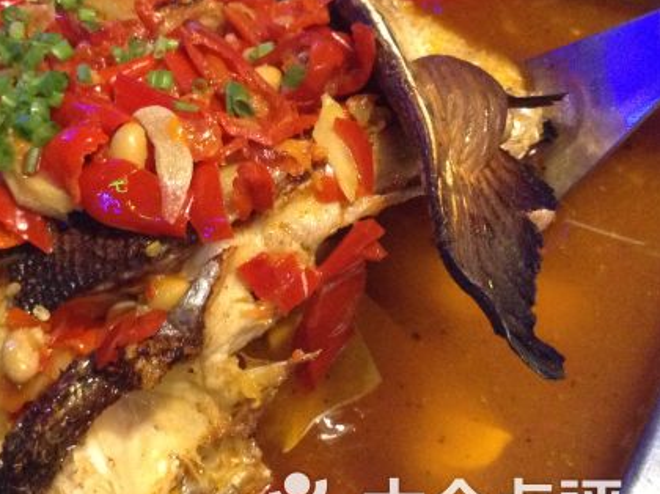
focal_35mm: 55
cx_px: 113
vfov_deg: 26.4
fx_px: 1047
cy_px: 180
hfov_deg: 33.7
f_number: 2.4
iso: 400
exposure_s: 1/15
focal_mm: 3.3
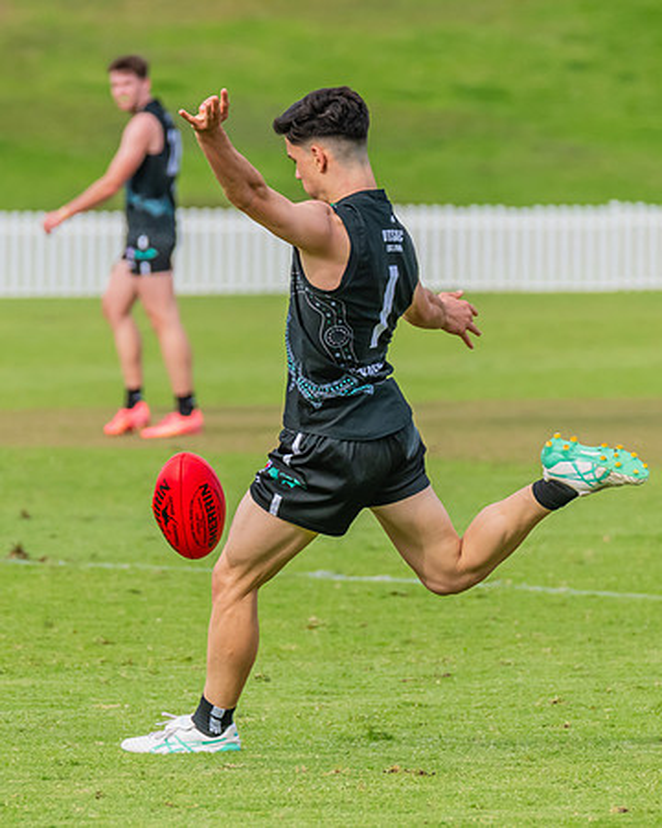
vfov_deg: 3.3
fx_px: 14544
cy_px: 415
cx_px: 369
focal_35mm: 594
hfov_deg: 2.6
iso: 800
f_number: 7.1
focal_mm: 310
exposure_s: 1/1600
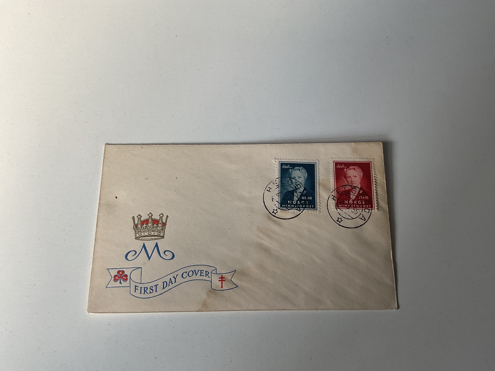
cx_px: 248
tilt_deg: -74.0
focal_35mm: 29
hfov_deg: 61.7
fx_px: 415
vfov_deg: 48.2
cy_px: 186
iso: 40
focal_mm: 3
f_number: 1.8
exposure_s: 1/120
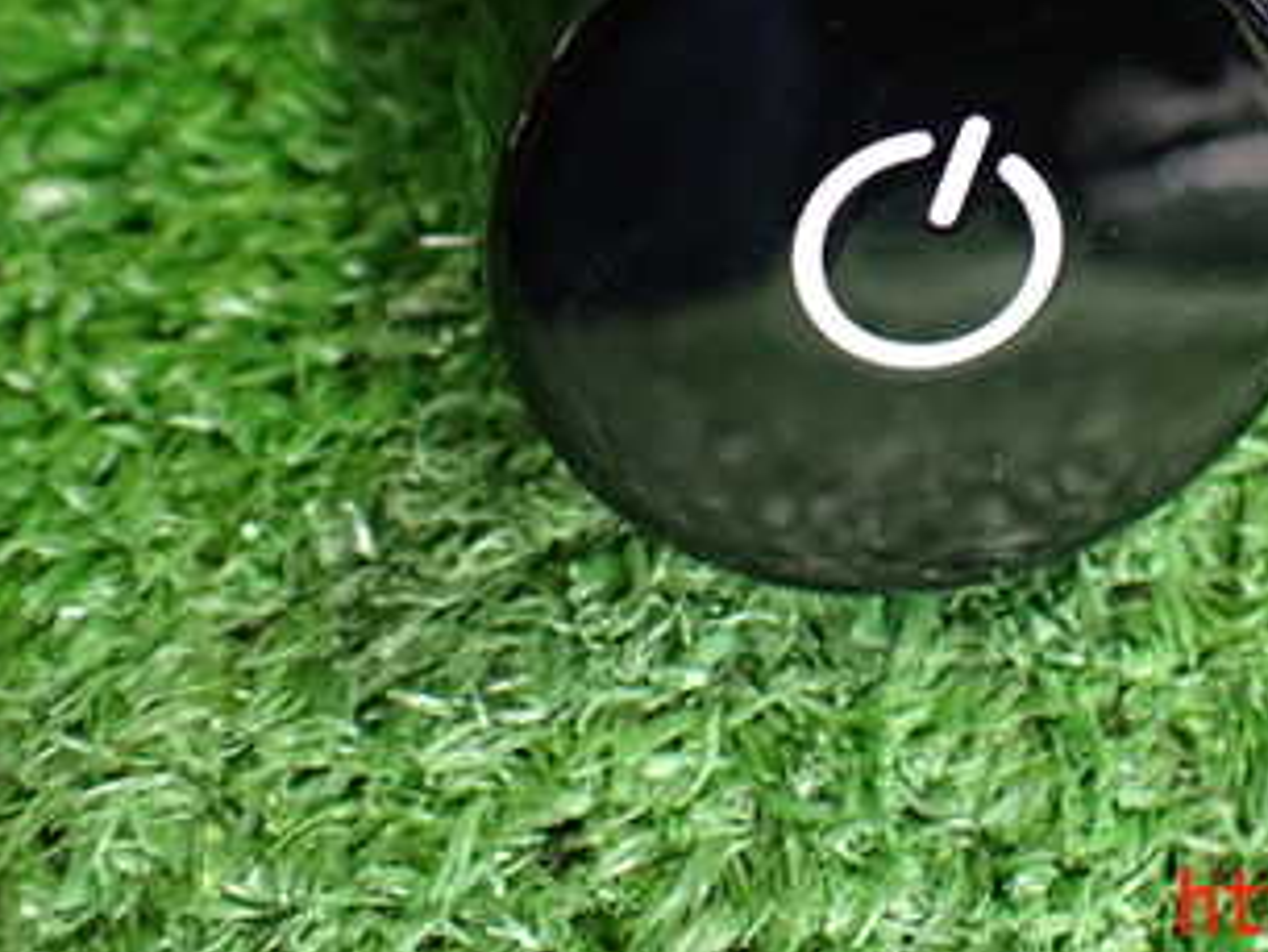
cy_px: 25
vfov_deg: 23.9
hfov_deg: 32.4
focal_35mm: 59
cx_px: 869
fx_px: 2162
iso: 800
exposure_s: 1/60
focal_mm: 5.4
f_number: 2.3
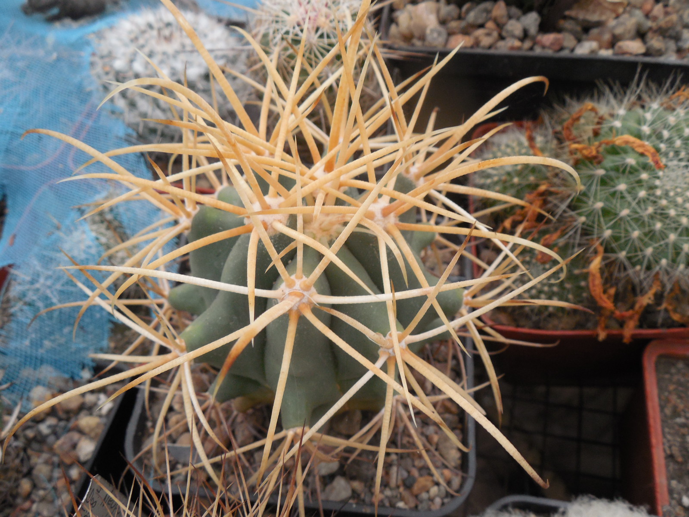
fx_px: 617
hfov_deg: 58.4
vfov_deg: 45.4
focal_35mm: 31
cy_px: 258
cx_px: 344
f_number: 3.6
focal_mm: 5.6
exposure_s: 1/30
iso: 220
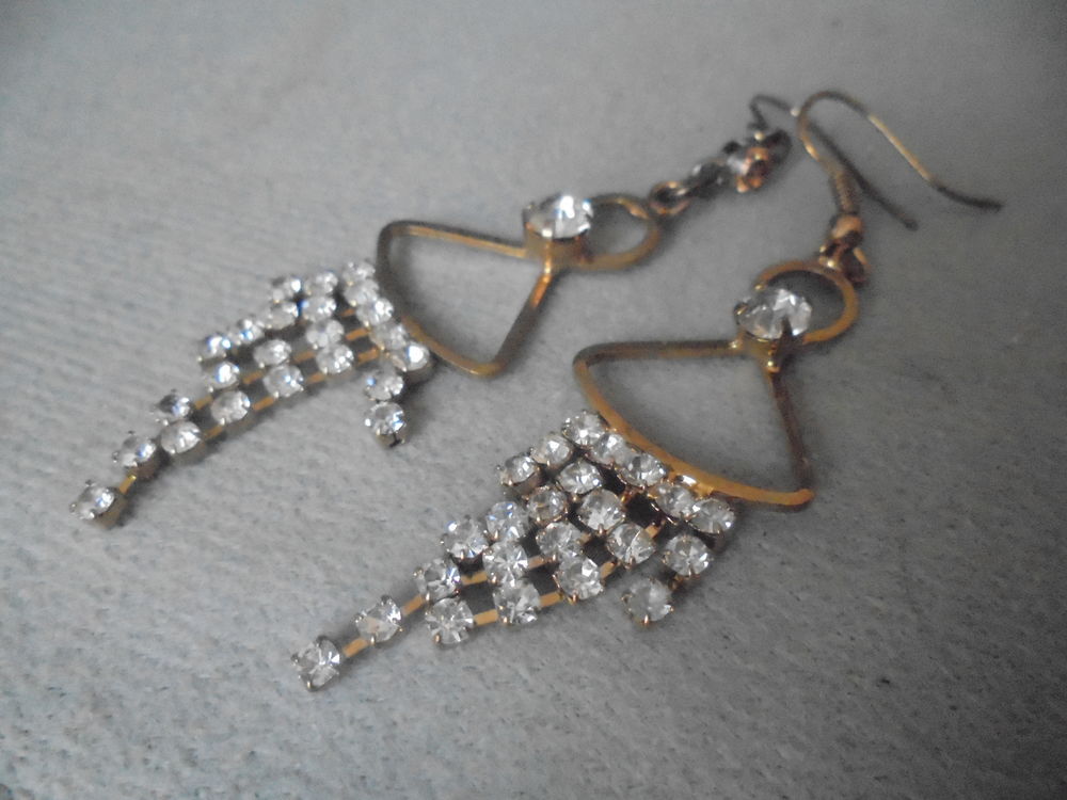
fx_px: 801
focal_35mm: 26
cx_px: 534
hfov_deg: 67.3
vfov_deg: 53.1
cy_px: 400
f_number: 3.5
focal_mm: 4.6
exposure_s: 1/50
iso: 1600
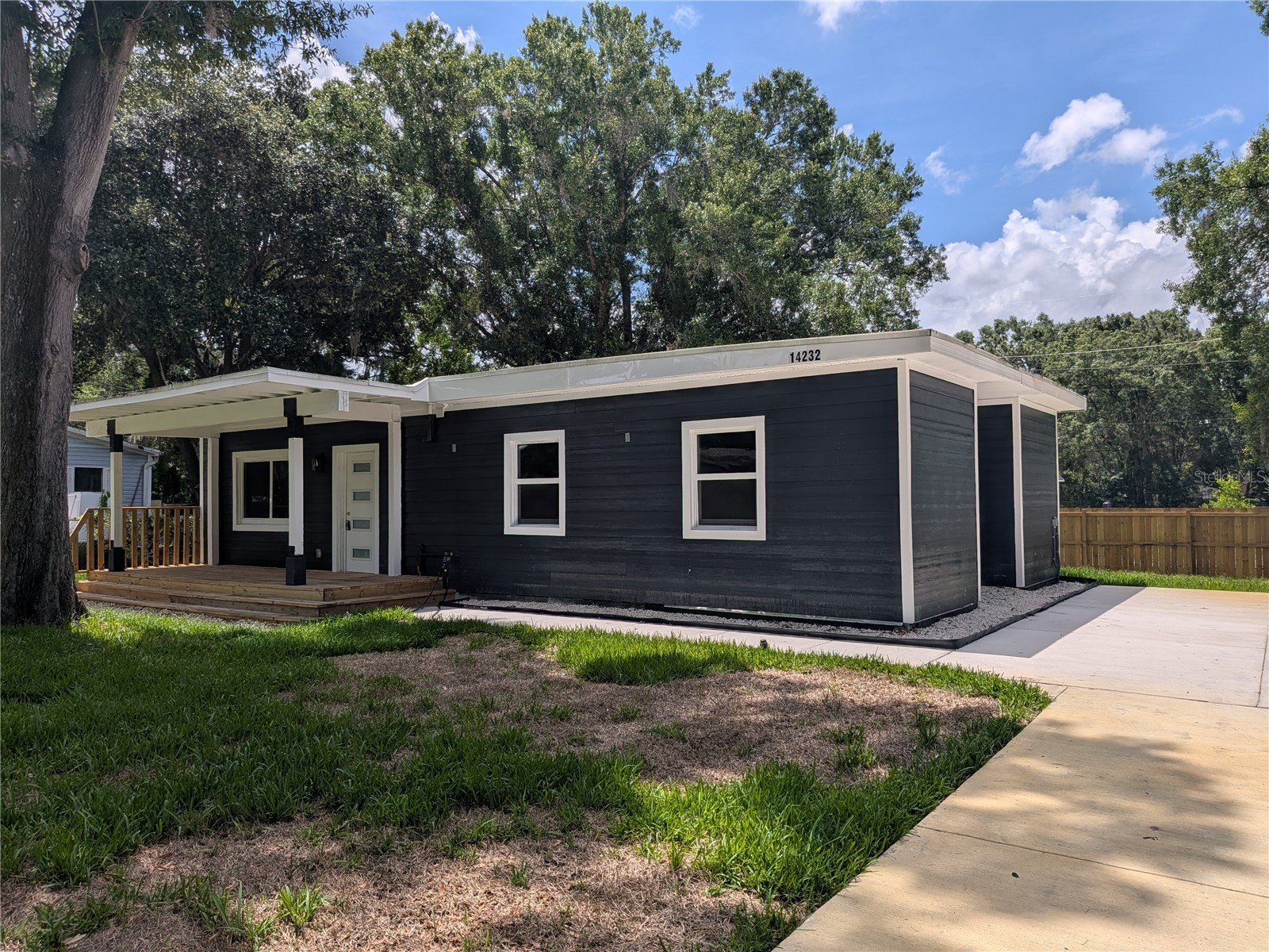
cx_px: 634
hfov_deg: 71.6
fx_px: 880
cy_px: 476
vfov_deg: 56.8
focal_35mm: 24
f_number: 1.7
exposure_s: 1/2463
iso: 29
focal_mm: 4.53
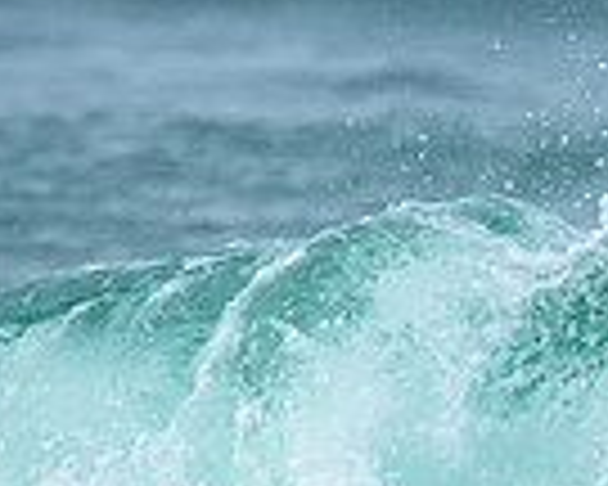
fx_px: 75361
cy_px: 573
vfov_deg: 0.4
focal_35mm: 4188
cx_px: 810
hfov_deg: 0.5
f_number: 6.3
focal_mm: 800
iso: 280
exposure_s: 1/2000
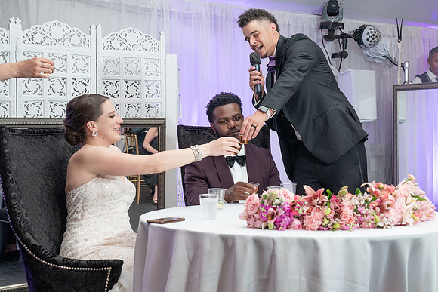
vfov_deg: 21.7
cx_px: 259
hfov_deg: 32.0
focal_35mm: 63
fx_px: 763
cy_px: 115
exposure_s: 1/100
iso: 2000
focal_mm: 50
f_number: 5.6
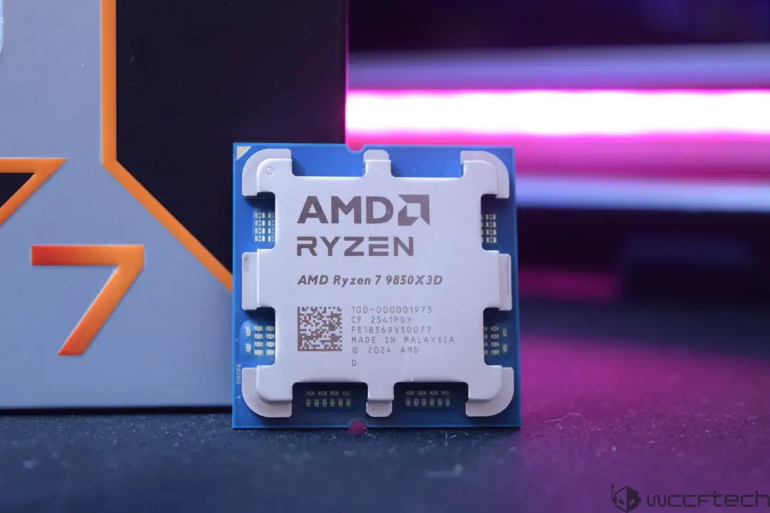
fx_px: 1764
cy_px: 256
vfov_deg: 16.6
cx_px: 385
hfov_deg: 24.6
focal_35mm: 82
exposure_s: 1/8
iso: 1600
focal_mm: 55
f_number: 5.6
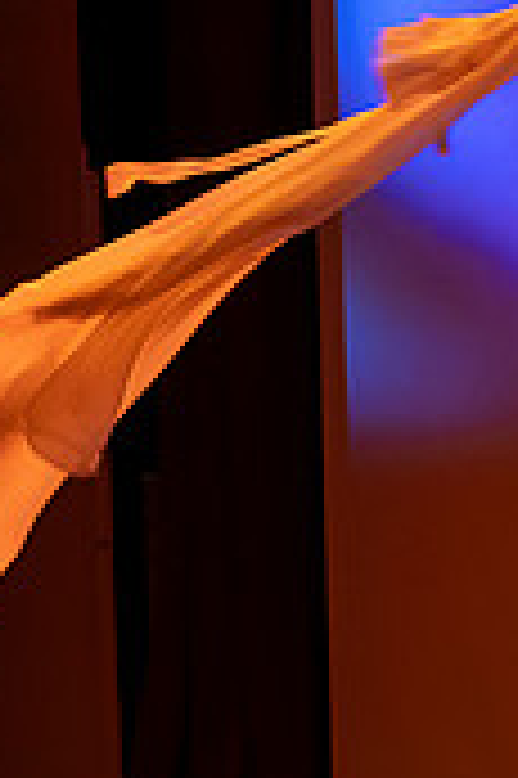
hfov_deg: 7.3
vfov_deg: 11.0
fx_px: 4044
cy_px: 330
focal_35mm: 187
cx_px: 207
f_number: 4
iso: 4000
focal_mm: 44
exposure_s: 1/160
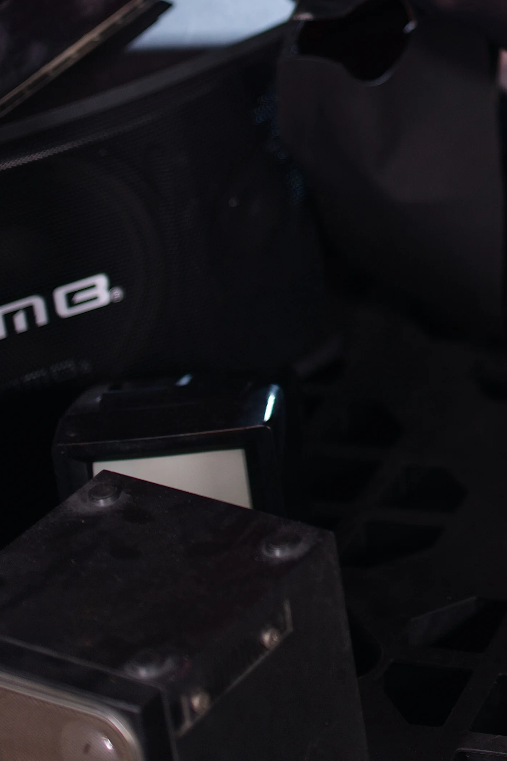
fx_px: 3025
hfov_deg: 9.4
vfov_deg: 14.0
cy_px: -87
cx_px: 716
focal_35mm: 143
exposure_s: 1/160
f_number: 1.4
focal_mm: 50
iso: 100
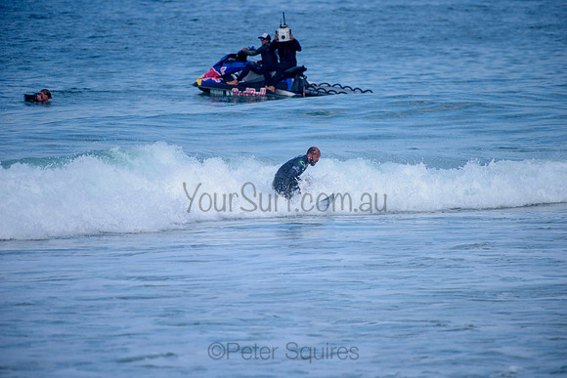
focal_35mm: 500
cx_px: 284
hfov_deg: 4.1
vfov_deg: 2.8
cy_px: 189
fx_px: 7878
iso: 200
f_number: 5.6
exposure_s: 1/2000
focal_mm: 500
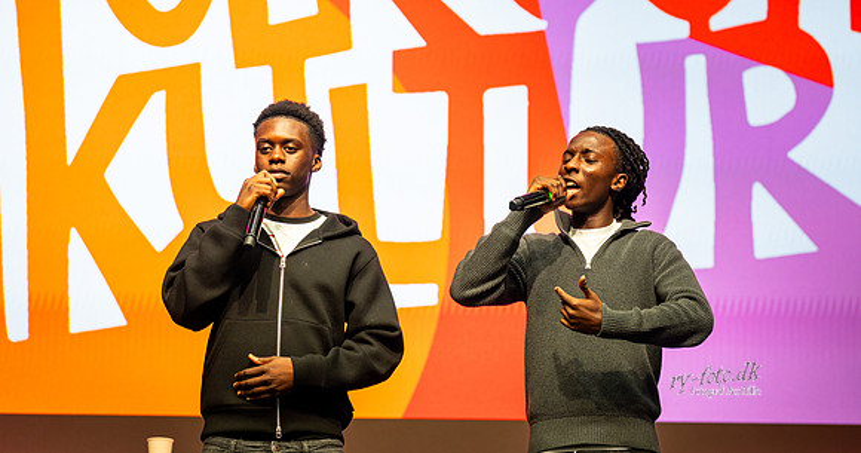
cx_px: 485
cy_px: 148
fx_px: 2825
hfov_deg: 17.3
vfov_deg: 9.2
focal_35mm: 126
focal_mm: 94
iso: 800
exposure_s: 1/160
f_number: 2.8
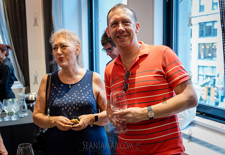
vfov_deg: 31.8
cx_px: 111
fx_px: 271
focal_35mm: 43
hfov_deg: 45.1
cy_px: 86
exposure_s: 1/125
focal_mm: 38
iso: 6400
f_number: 3.5
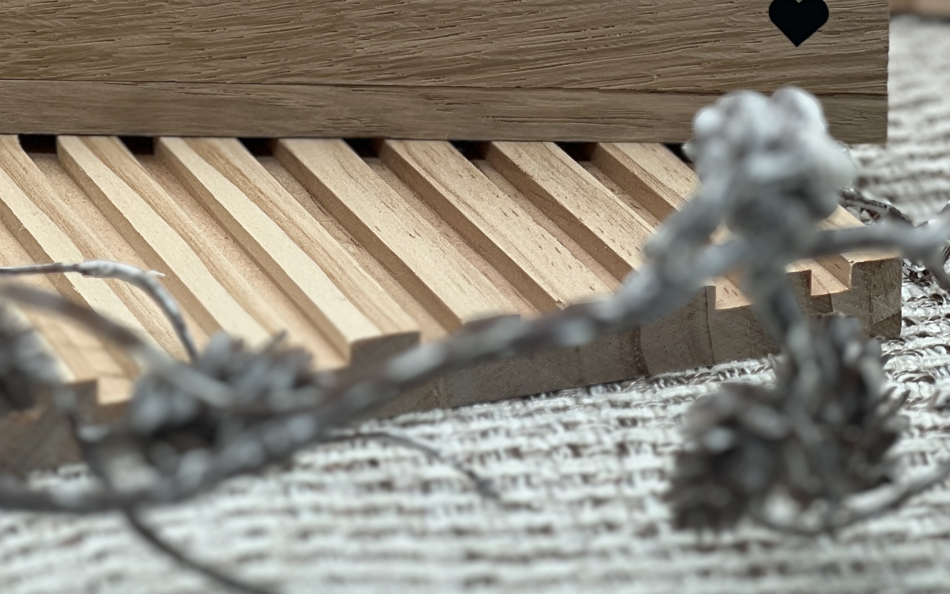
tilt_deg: -15.3
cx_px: 322
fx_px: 4712
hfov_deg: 11.5
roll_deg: +0.5
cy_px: -368
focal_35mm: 182
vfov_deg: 7.1
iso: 32
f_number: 2.8
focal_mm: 9
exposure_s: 1/121
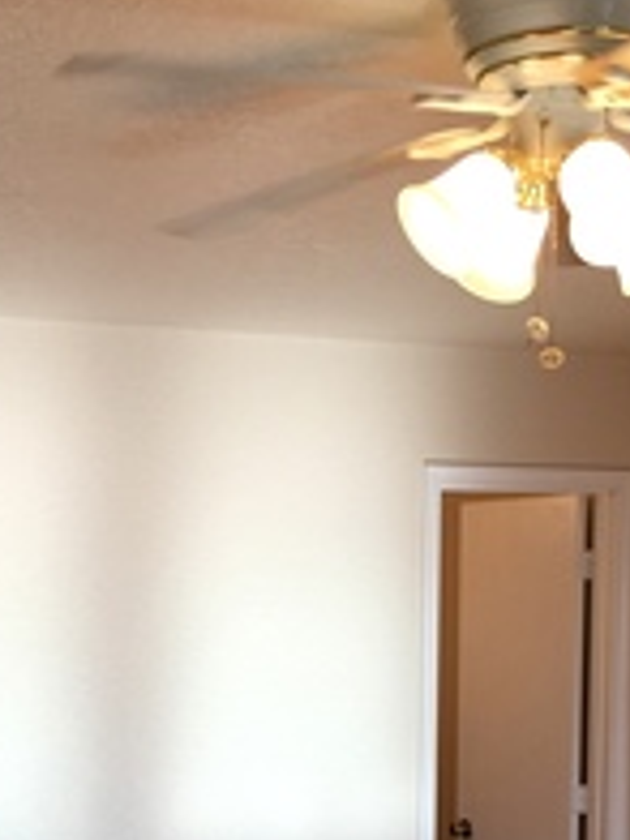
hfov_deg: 20.7
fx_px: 1723
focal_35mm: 71
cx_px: 227
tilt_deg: -7.4
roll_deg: -0.2
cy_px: 827
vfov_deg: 26.1
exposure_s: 1/120
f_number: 2.2
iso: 32
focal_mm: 4.15
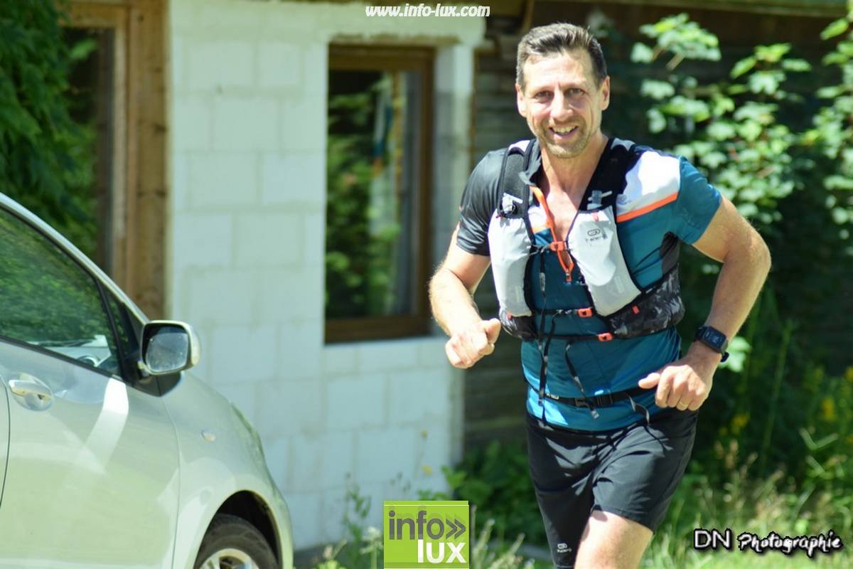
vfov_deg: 6.1
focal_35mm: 225
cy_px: 284
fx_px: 5331
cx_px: 426
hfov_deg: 9.1
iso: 500
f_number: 4.2
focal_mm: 150
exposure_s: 1/1000
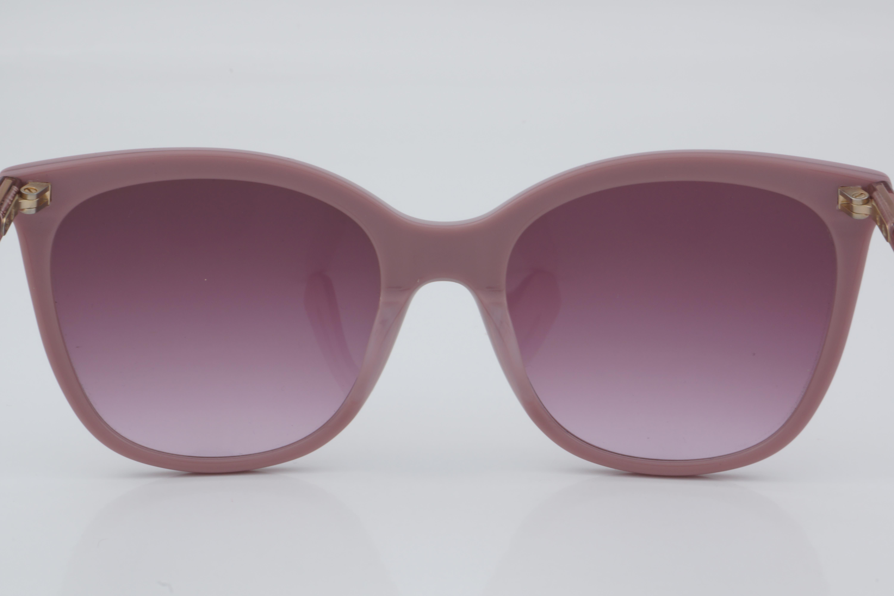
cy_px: 298
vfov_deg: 16.6
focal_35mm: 82
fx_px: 2049
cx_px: 447
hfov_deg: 24.6
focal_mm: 55
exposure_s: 1/4
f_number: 32
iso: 100
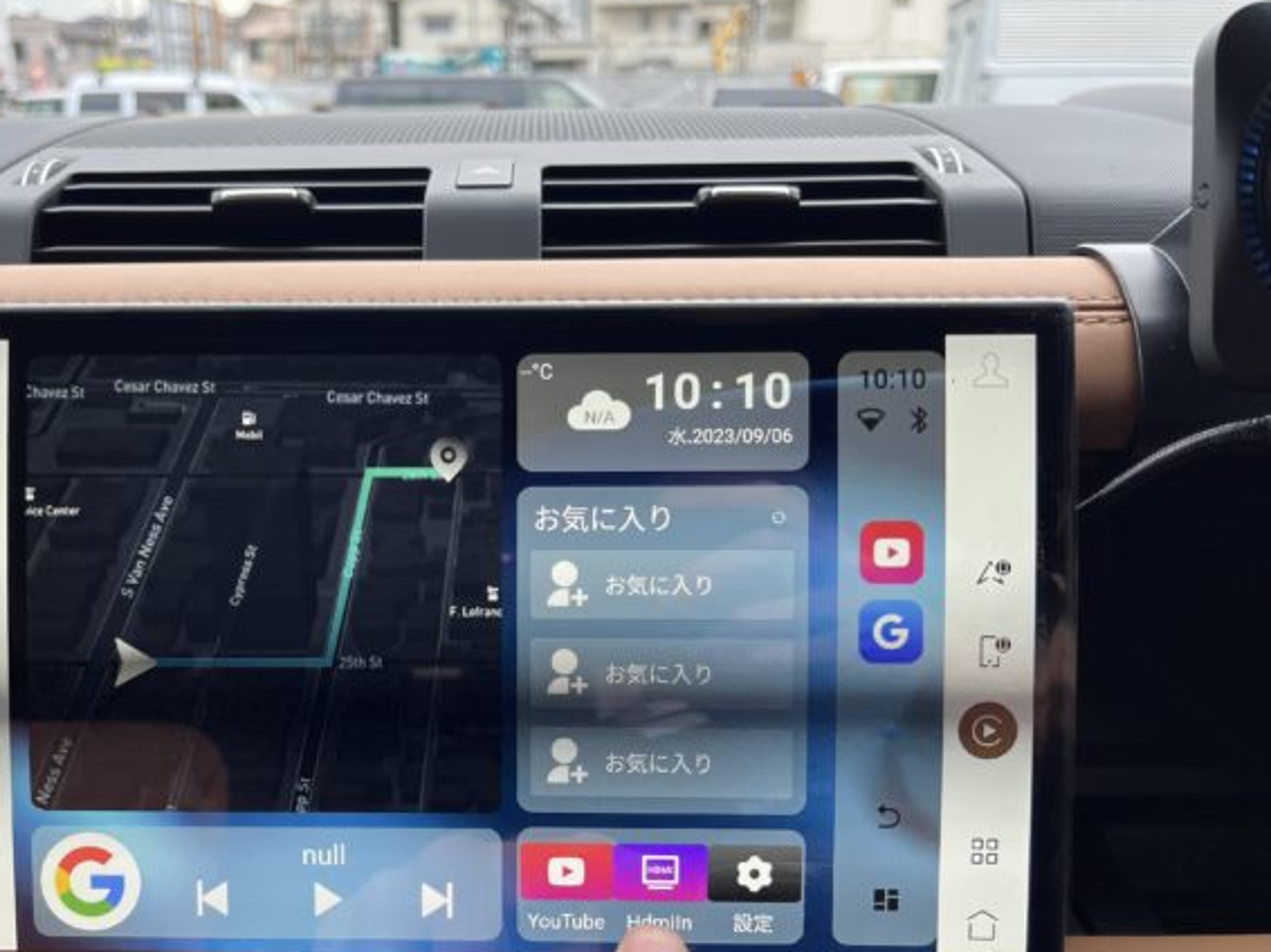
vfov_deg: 41.6
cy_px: 553
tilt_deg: -18.8
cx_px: 485
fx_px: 1248
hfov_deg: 53.4
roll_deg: +0.7
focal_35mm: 34
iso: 64
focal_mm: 5.1
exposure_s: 1/390
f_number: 1.6
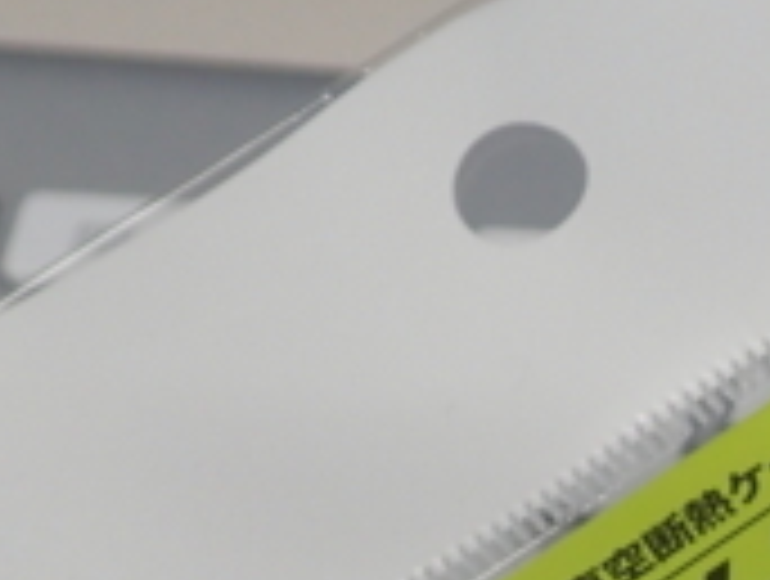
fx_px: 2341
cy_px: 886
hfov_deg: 17.5
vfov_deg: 13.3
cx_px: 1000
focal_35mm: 105
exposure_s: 1/125
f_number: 2.3
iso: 125
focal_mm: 5.5
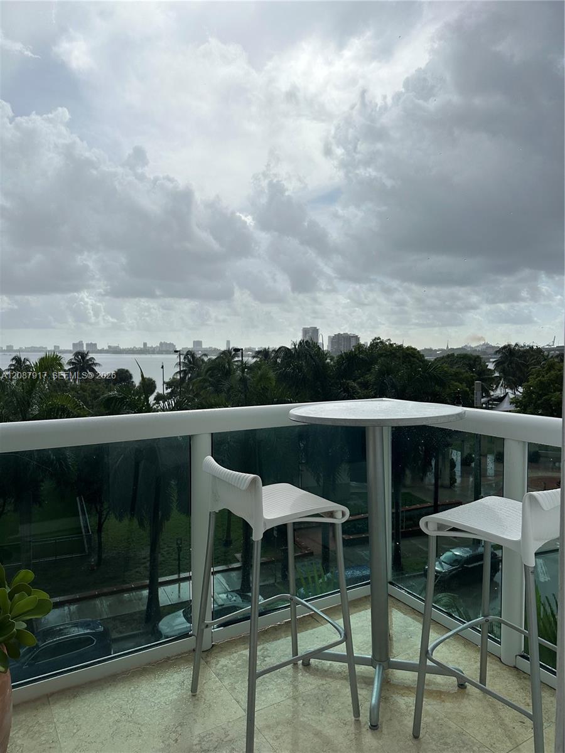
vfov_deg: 71.6
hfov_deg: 56.8
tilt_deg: -0.6
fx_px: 522
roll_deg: -0.7
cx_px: 282
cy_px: 376
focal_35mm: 24
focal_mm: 6.86
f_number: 1.78
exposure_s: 1/9709
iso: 80
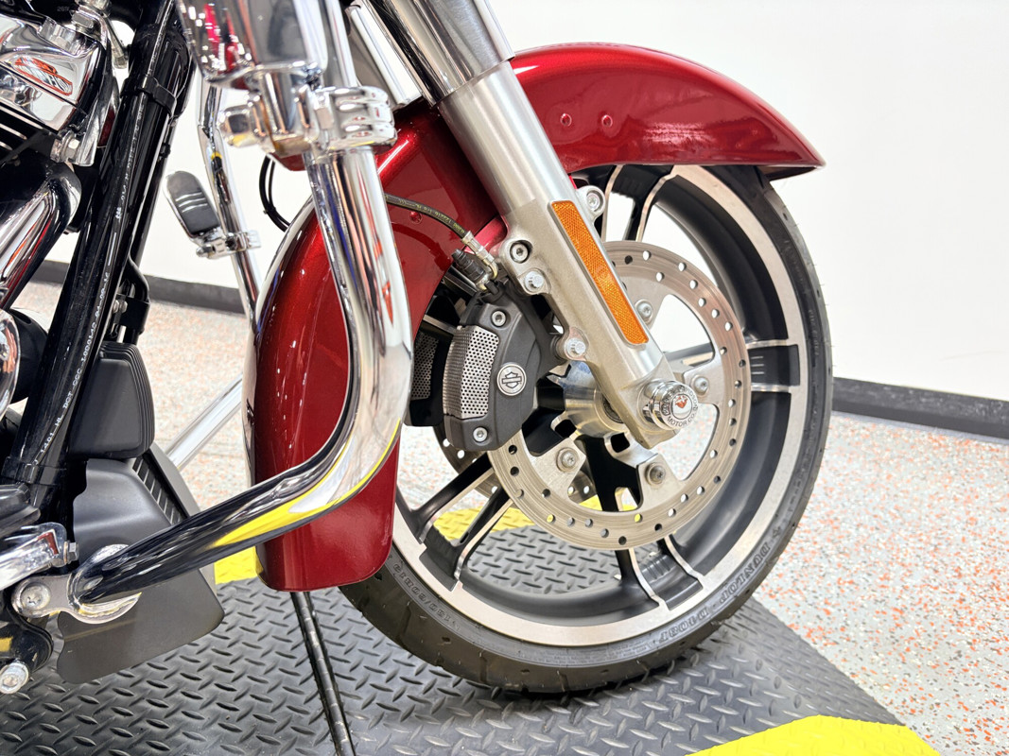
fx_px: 758
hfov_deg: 67.3
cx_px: 504
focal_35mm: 26
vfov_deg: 53.1
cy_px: 378
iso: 100
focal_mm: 5.96
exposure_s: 1/120
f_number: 1.6
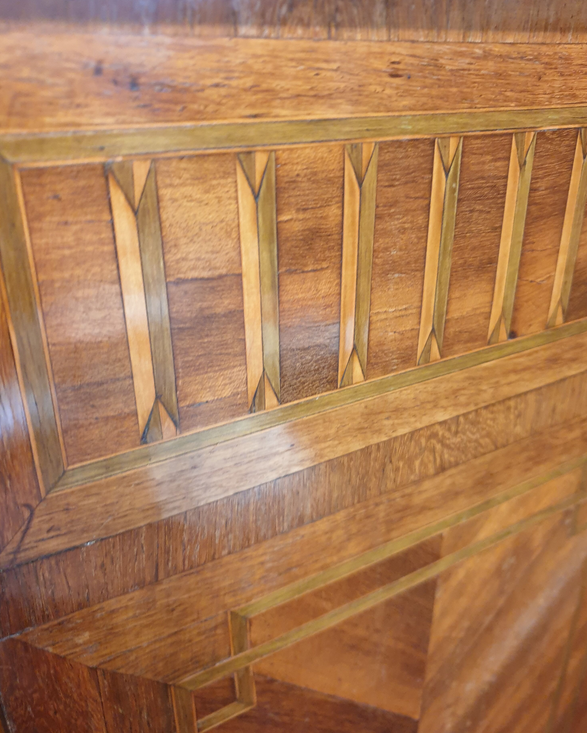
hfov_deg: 51.5
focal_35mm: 28
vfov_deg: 62.2
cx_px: 303
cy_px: 354
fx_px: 608
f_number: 1.5
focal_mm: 4.3
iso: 250
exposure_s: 1/17
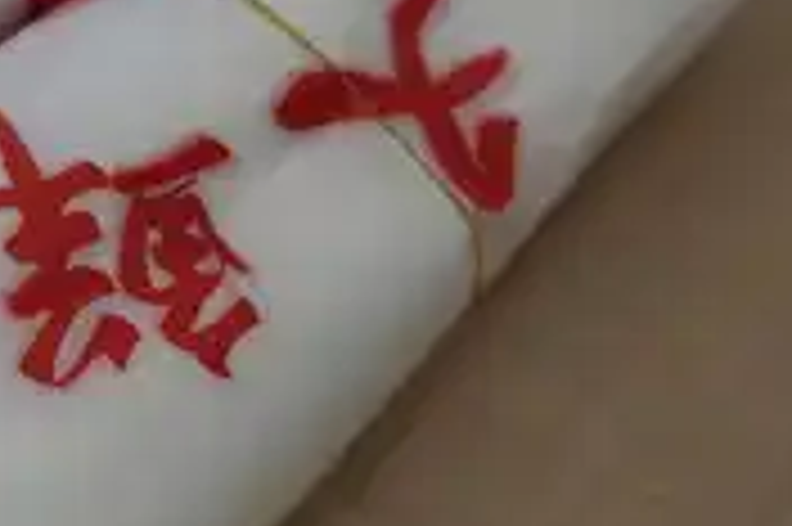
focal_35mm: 82
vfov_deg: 16.6
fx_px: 1802
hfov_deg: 23.5
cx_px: -36
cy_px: 252
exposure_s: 1/160
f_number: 3.5
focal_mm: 16
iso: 1250
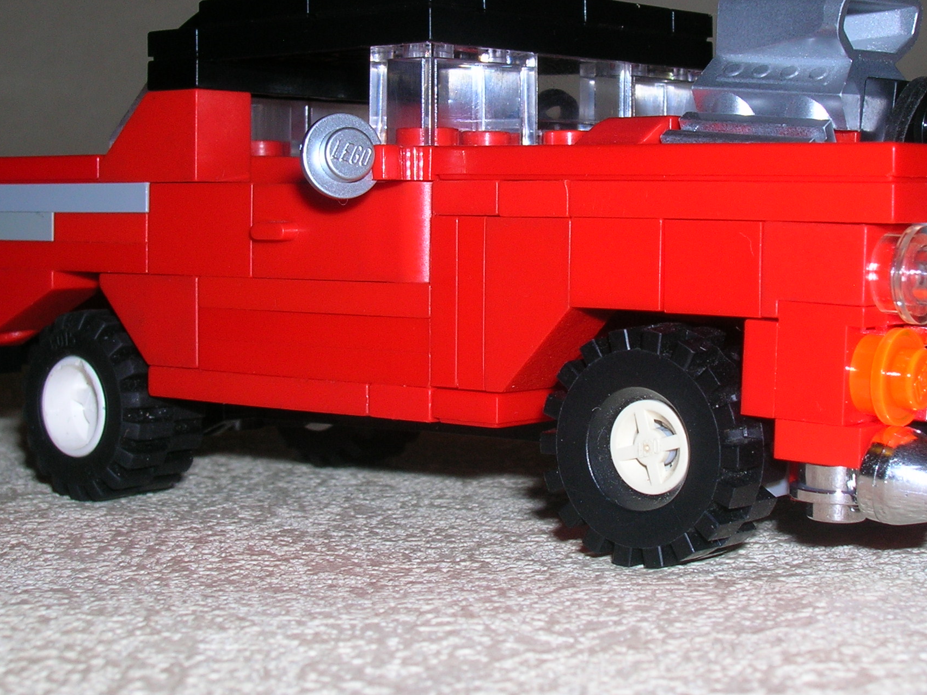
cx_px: 524
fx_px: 1874
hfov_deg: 27.8
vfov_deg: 21.0
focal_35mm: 70
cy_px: 270
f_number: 5.4
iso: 50
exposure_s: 1/60.1
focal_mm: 7.7
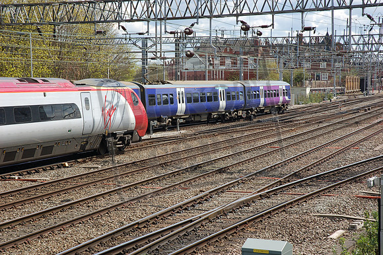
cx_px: 192
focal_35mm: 82
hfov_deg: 24.6
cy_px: 128
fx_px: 877
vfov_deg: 16.5
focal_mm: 55
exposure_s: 1/250
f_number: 8
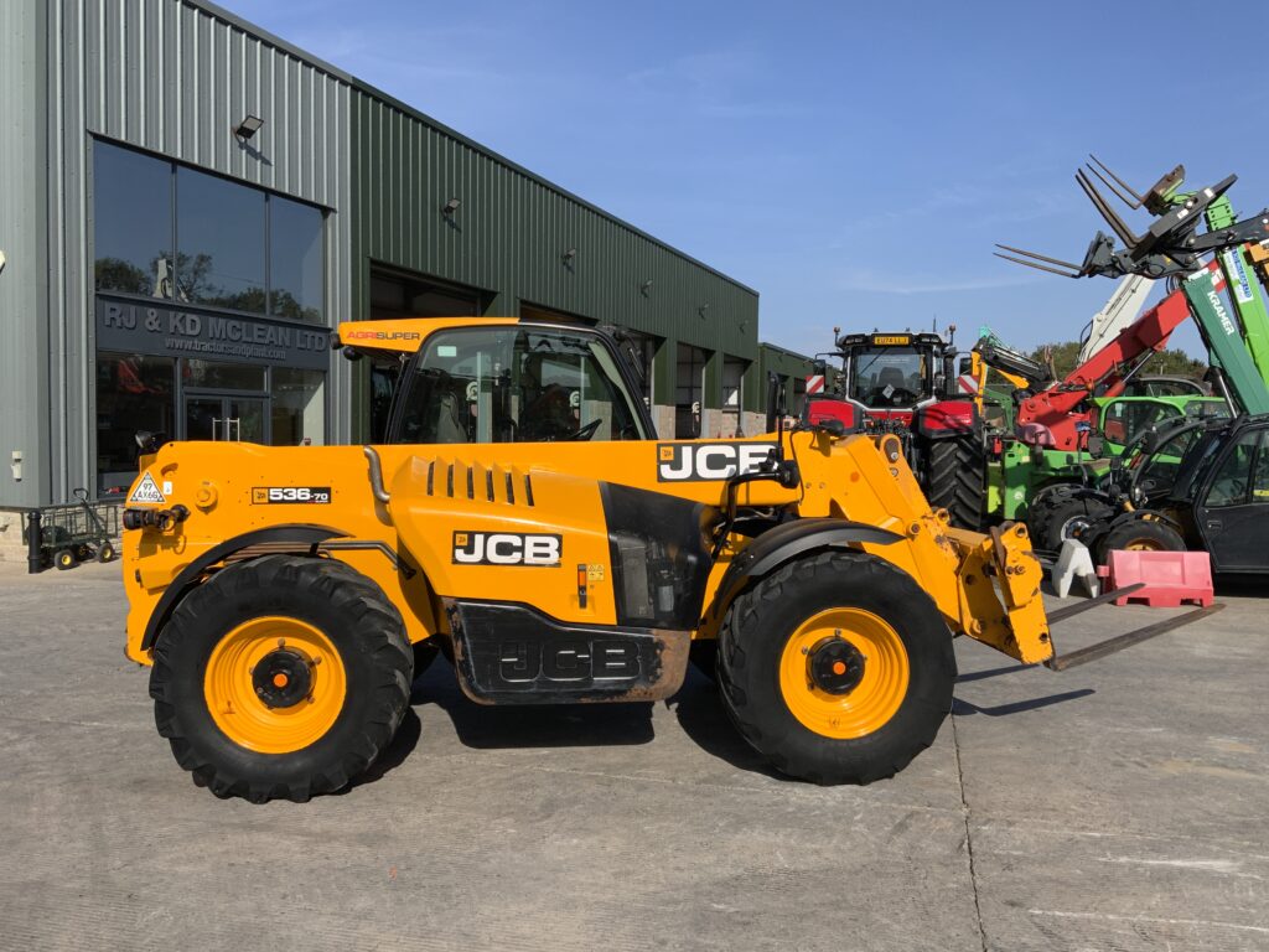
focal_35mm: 29
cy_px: 476
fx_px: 1063
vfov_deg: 48.2
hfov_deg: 61.7
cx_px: 634
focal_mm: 3
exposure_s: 1/2320
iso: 16
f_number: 1.8
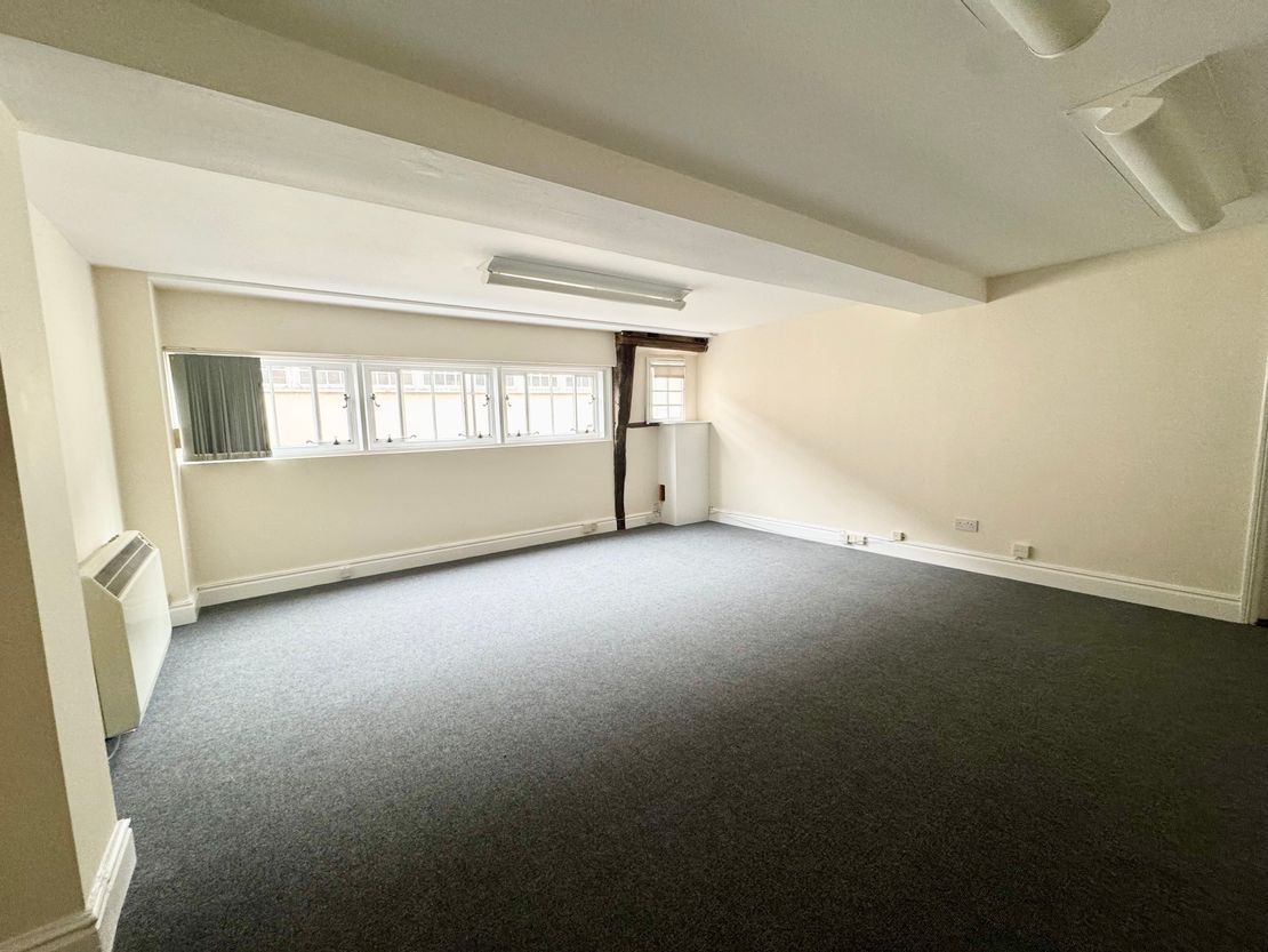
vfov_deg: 85.7
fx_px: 513
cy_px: 476
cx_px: 634
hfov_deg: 102.1
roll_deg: +1.7
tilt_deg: -7.0
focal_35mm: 14
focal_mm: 2.22
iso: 200
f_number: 2.2
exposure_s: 1/50
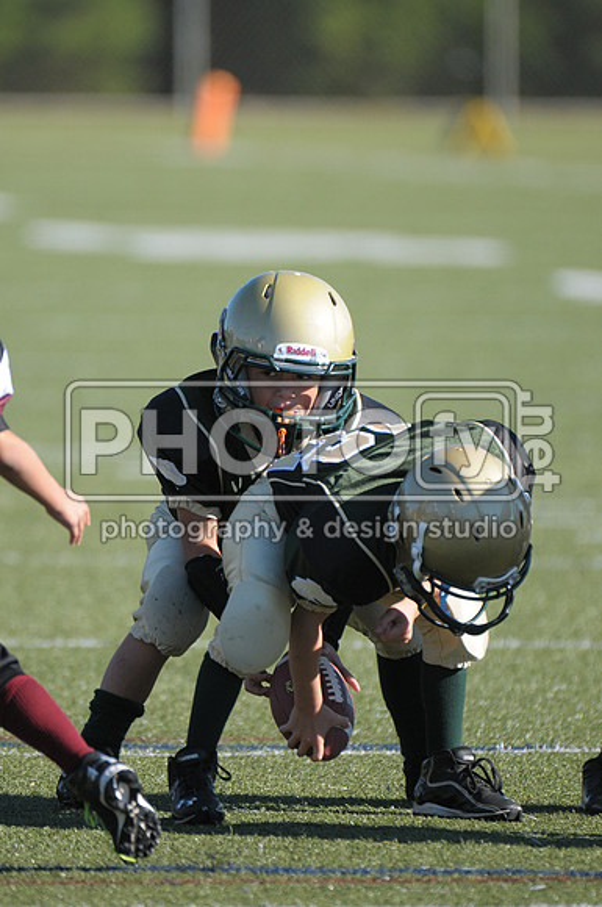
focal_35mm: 600
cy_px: 454
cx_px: 301
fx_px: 15094
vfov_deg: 3.4
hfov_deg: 2.3
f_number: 4
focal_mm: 400
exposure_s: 1/2500
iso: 640
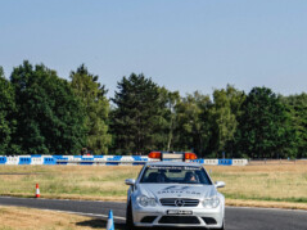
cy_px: 179
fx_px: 966
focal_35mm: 109
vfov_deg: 13.5
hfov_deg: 18.1
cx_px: 155
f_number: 3.2
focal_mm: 70
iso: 125
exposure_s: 1/320
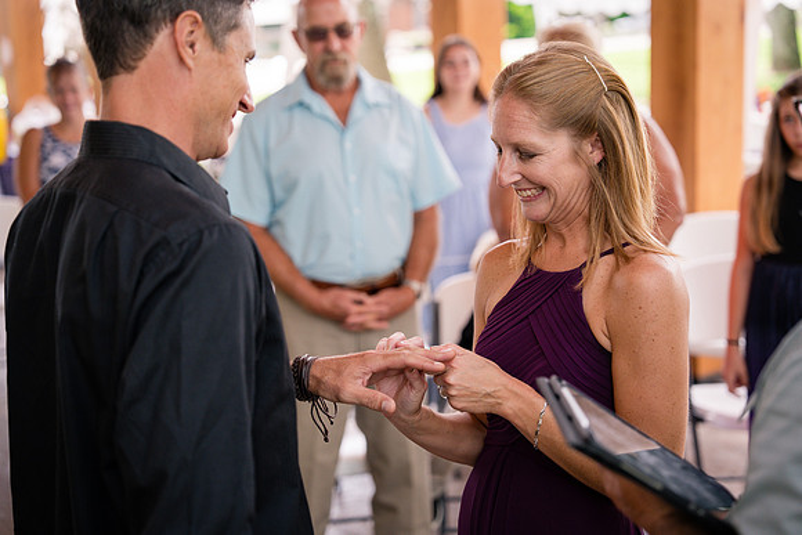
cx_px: 401
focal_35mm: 70
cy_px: 268
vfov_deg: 19.5
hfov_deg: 28.8
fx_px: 1560
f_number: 2.8
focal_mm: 70
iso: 400
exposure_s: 1/500
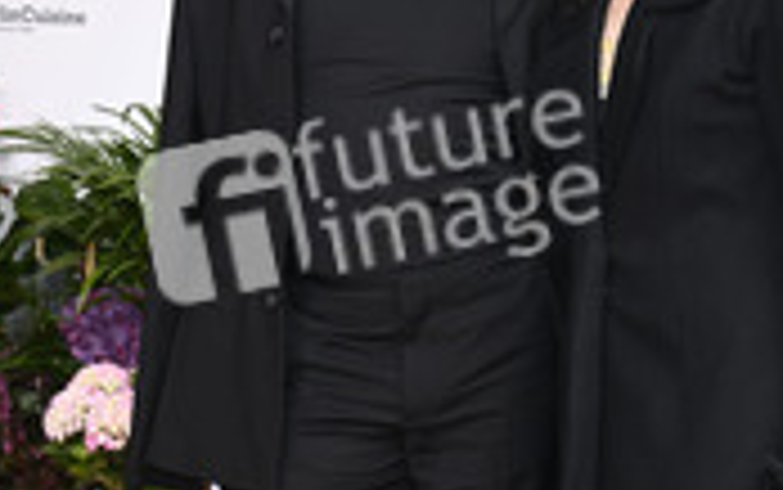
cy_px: 423
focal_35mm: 152
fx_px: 3246
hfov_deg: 13.7
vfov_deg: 8.6
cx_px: 500
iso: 640
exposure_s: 1/250
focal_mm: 65
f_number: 5.6
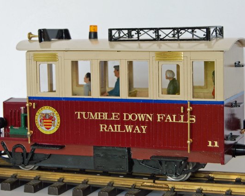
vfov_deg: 21.3
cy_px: 98
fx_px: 522
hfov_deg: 26.4
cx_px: 118
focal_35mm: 72
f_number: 5.3
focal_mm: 42
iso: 450
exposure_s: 1/30
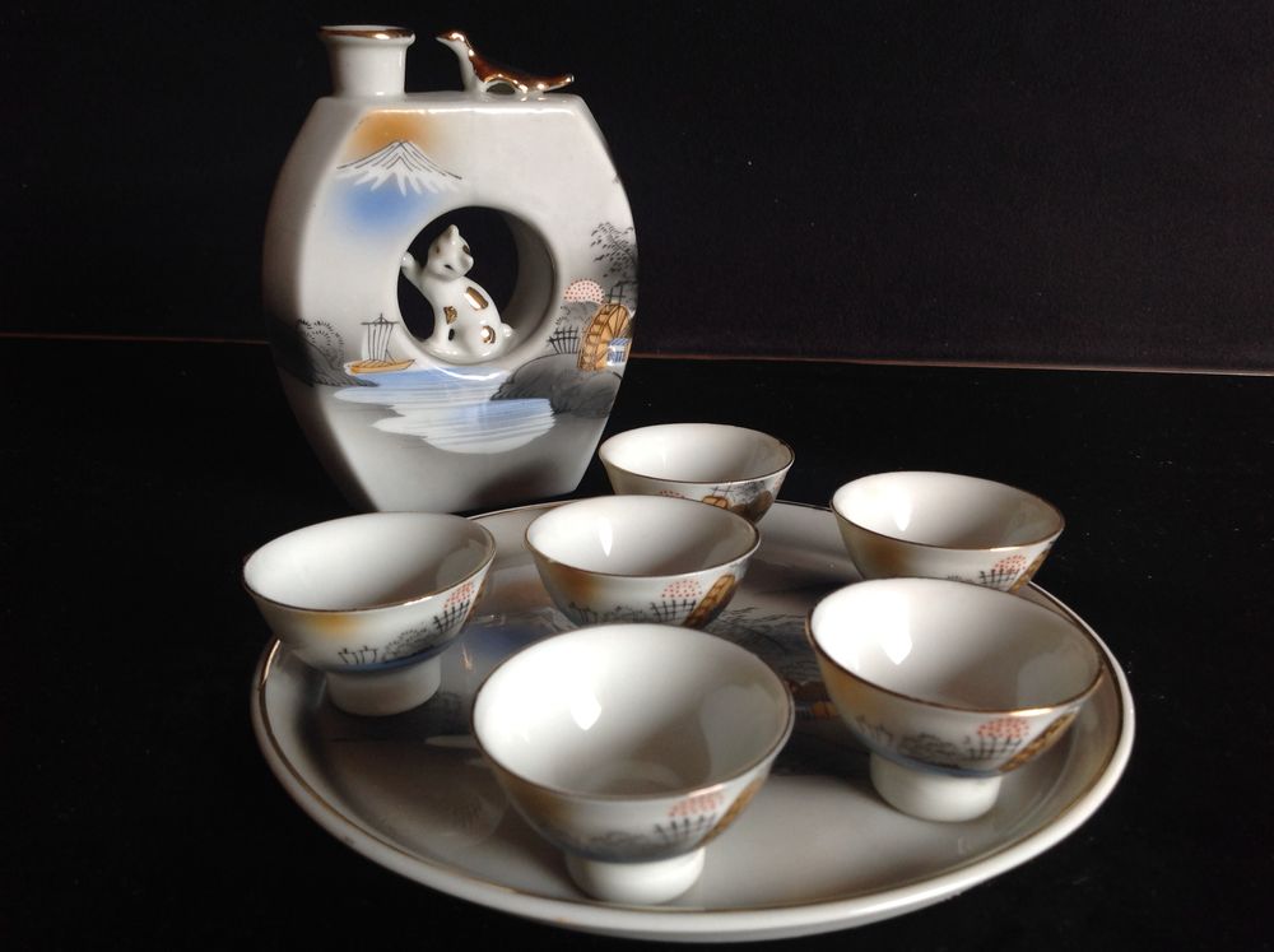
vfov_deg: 40.6
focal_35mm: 35
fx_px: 1286
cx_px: 637
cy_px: 476
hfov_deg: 52.7
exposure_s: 1/15
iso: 64
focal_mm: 4.28
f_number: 2.4
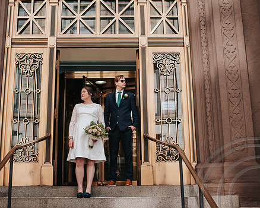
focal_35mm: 49
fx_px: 377
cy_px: 106
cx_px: 115
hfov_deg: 38.0
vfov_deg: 30.8
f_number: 2.8
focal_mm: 35
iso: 100
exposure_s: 1/320
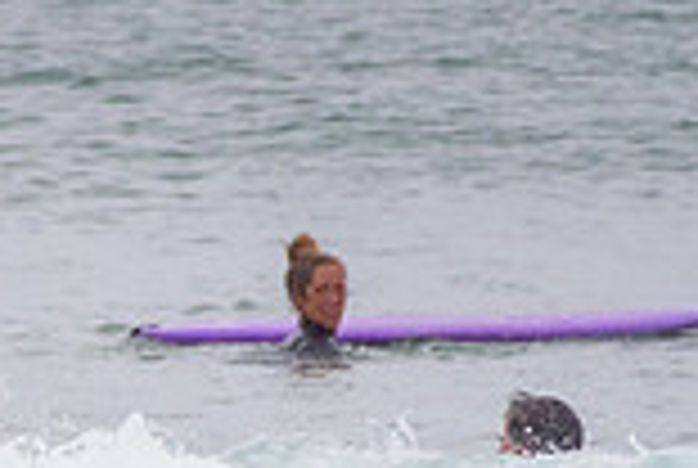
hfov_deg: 0.9
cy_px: 637
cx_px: -581
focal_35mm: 2291
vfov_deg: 0.6
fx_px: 44505
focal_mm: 500
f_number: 5.6
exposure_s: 1/1000
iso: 900
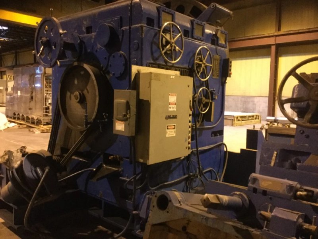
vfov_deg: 45.4
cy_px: 120
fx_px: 285
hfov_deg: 58.4
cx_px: 159
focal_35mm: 31
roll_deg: +0.0
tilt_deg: -7.0
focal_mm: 3.3
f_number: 2.4
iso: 320
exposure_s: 1/15
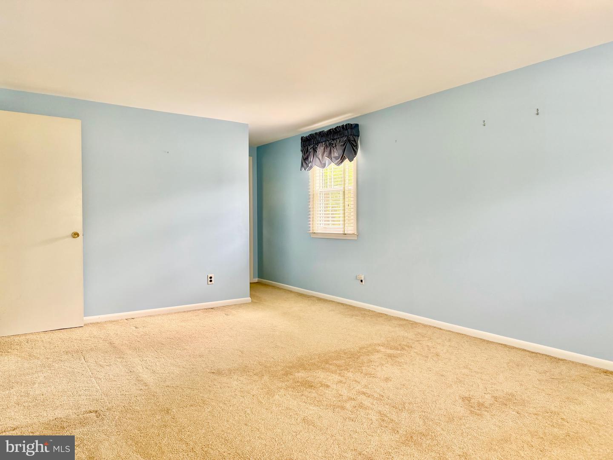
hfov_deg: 71.6
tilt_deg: -1.4
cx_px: 306
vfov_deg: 56.8
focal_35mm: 24
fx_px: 425
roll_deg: -0.2
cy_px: 230
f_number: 1.78
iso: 160
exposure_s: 1/121
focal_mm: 6.76
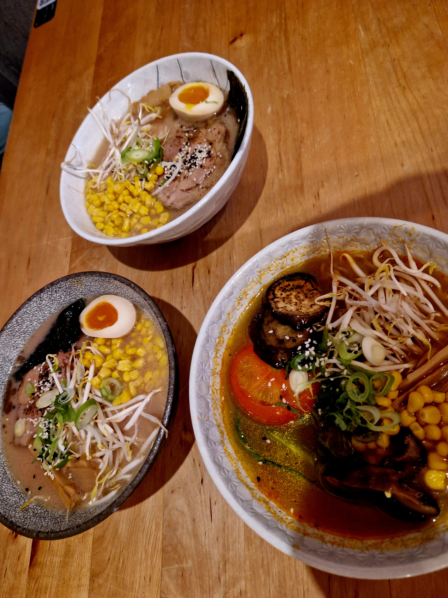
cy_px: 299
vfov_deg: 73.9
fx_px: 397
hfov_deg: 58.9
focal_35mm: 23
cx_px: 224
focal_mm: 5.4
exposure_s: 1/50
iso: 640
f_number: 1.8
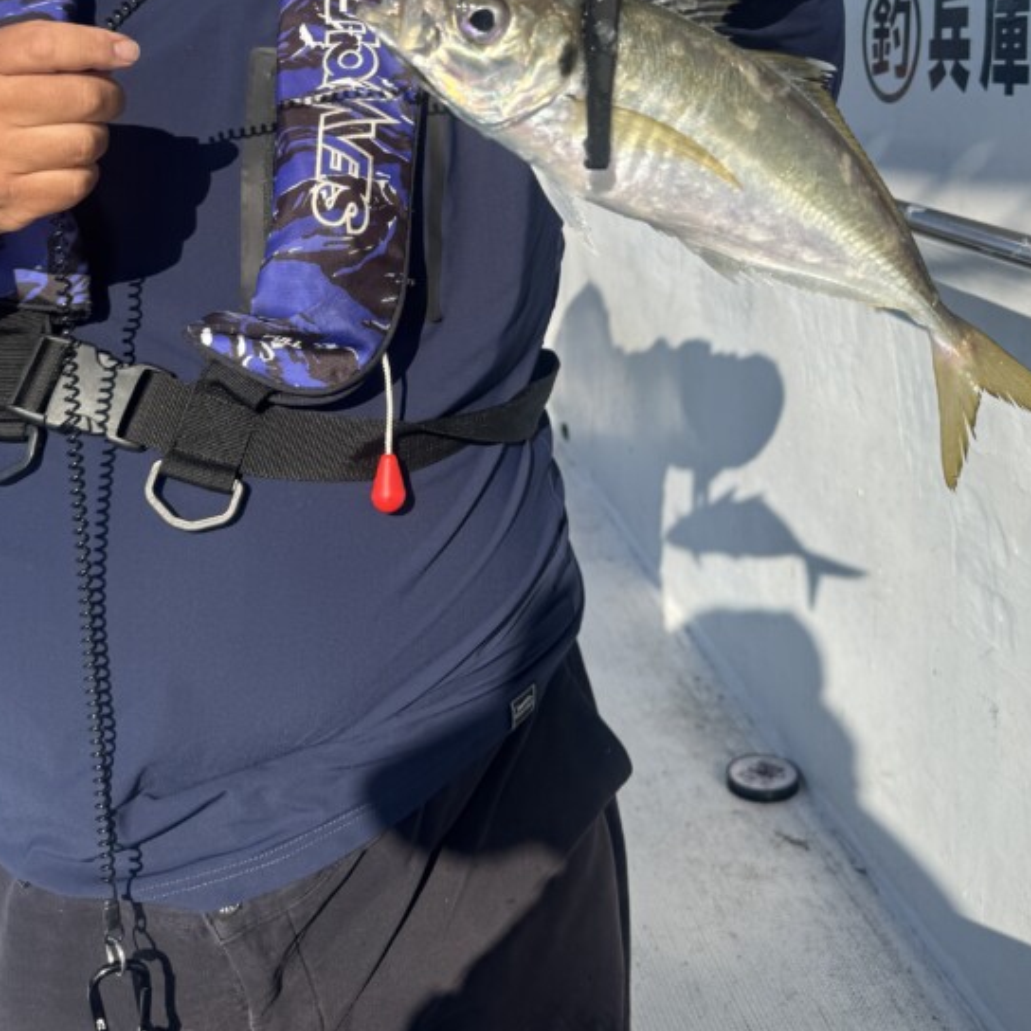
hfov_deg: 42.8
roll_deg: +0.8
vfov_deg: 40.8
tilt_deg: -3.4
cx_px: 546
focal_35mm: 39
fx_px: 1314
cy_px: 190
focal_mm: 6.76
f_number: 1.78
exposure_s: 1/3802
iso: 80
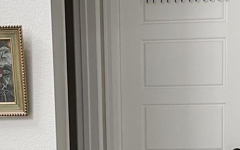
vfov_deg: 14.1
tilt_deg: -8.3
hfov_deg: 22.8
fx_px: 595
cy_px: 153
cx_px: 121
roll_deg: +0.0
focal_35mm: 91
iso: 80
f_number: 1.6
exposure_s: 1/60
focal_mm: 4.2
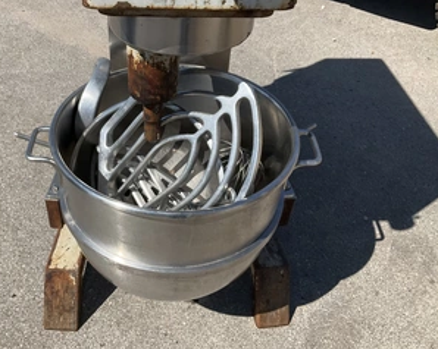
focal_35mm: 38
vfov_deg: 39.1
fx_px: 492
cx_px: 166
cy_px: 161
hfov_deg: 47.6
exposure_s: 1/1912
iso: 25
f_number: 1.8
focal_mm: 3
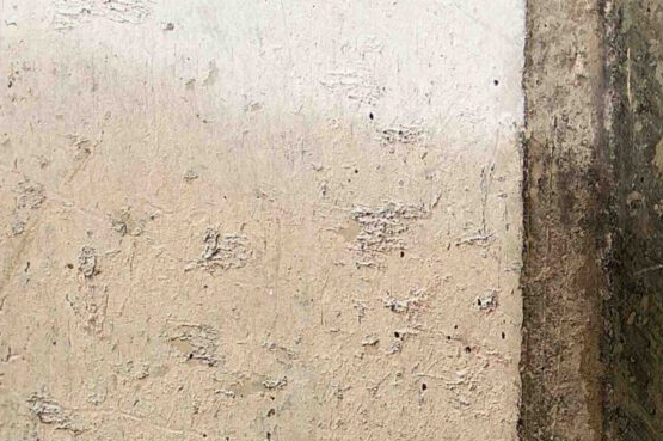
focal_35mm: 318
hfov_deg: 6.5
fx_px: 5851
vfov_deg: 4.3
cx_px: 561
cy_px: 625
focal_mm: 46
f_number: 5.6
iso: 400
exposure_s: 1/1.25
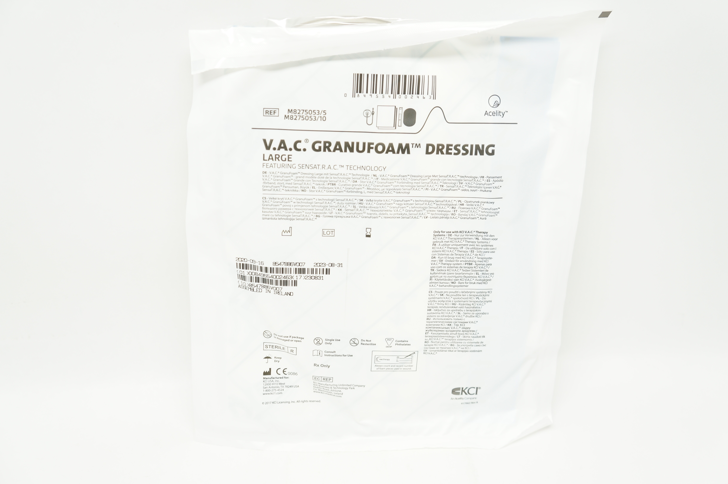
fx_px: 818
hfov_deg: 48.0
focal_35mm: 40
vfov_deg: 32.9
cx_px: 364
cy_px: 242
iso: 400
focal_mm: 27
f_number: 4.5
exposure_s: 1/80
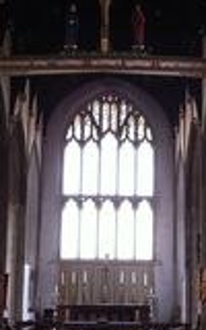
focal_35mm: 81
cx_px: 110
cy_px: 162
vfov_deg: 25.5
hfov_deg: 16.1
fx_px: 728
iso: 80
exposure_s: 1/30
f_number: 2.8
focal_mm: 3.85
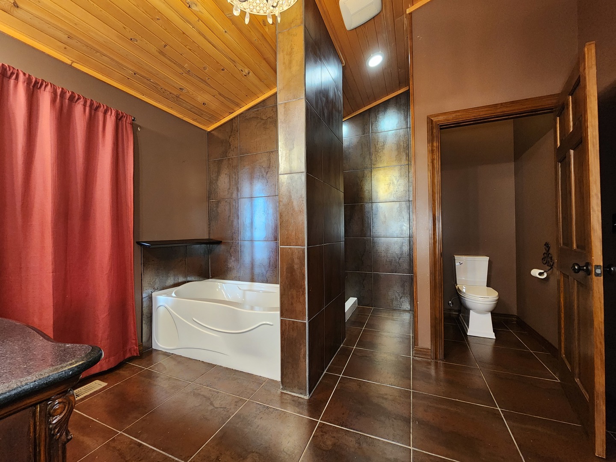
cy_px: 231
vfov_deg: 89.9
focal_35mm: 13
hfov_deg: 106.2
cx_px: 308
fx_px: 231
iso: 500
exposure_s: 1/30
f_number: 2.2
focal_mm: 2.2
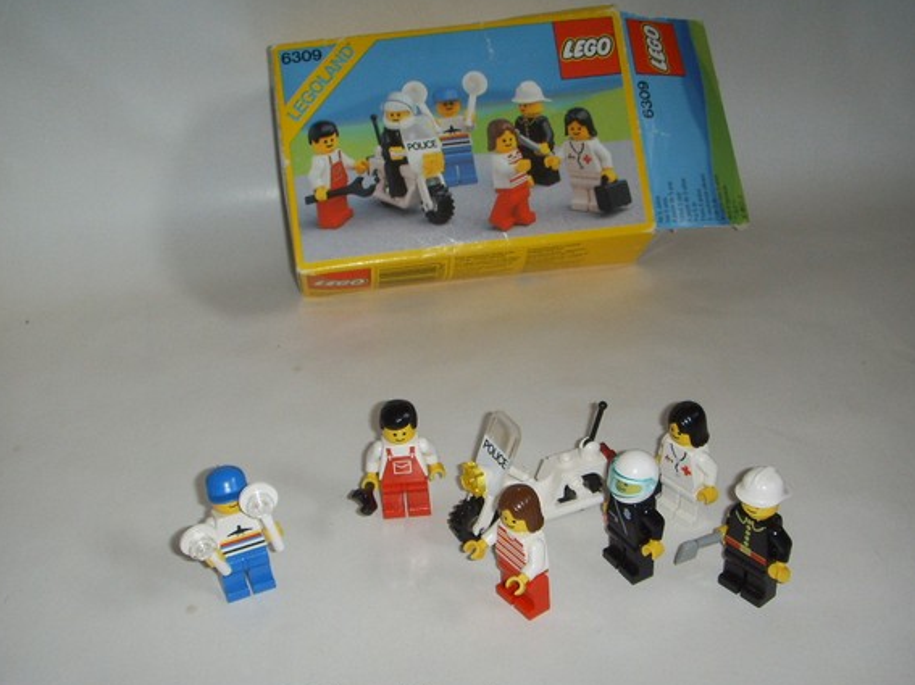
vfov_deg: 32.8
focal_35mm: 44
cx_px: 445
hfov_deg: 43.0
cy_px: 372
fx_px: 1163
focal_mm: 6.6
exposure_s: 1/45
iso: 100
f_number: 3.5
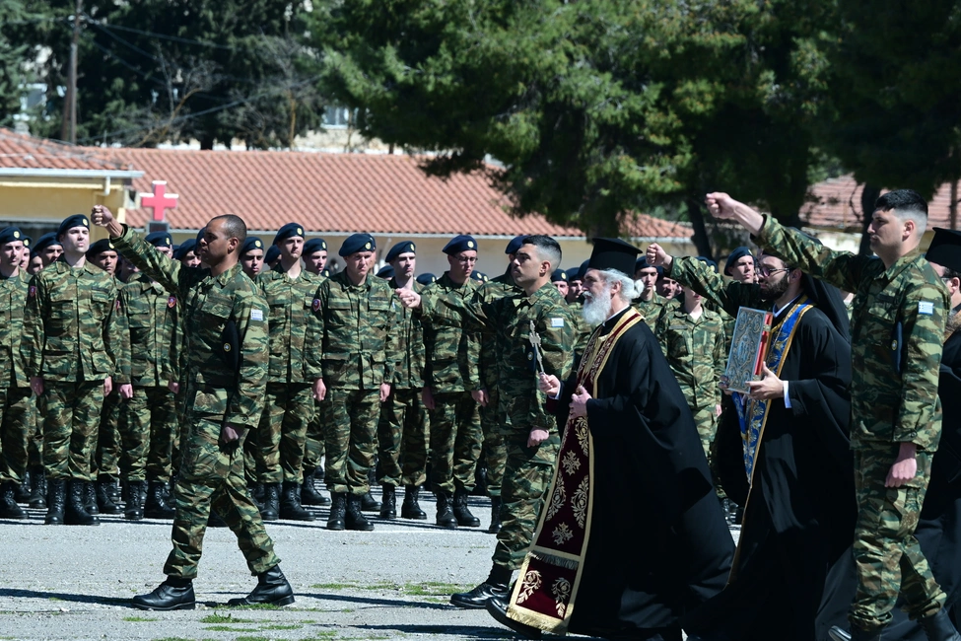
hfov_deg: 8.1
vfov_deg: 5.4
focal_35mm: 255
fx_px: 6807
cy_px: 320
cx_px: 480
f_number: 7.1
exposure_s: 1/400
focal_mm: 170
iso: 125
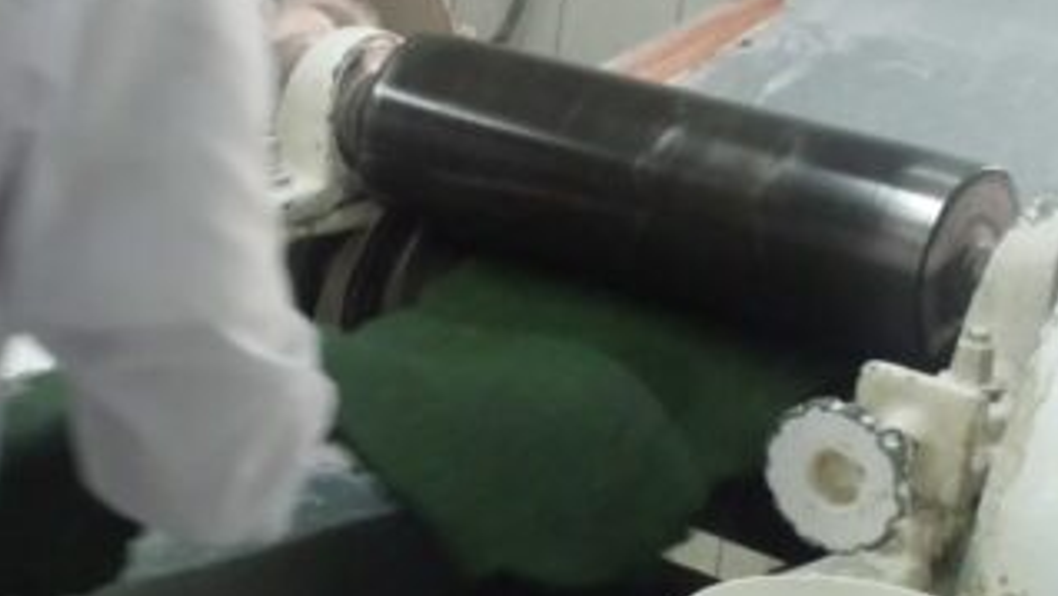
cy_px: 456
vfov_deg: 15.2
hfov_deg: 26.8
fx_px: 2217
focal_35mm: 79
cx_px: 529
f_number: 2.9
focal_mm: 6.3
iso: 400
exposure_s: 1/50
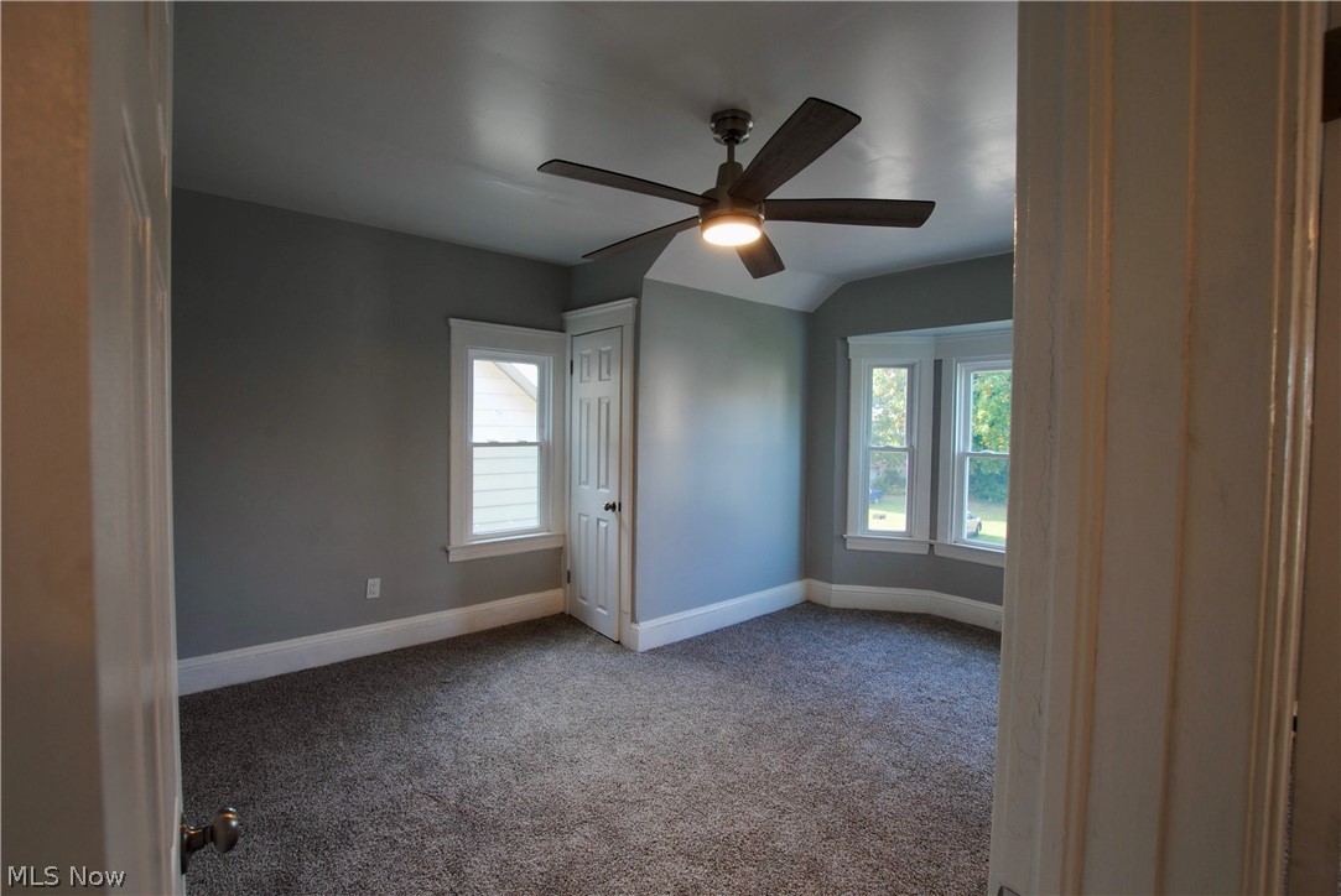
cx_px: 670
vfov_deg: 77.4
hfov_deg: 100.3
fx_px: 559
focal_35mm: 15
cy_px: 448
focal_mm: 10
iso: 100
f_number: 8
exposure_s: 1/6
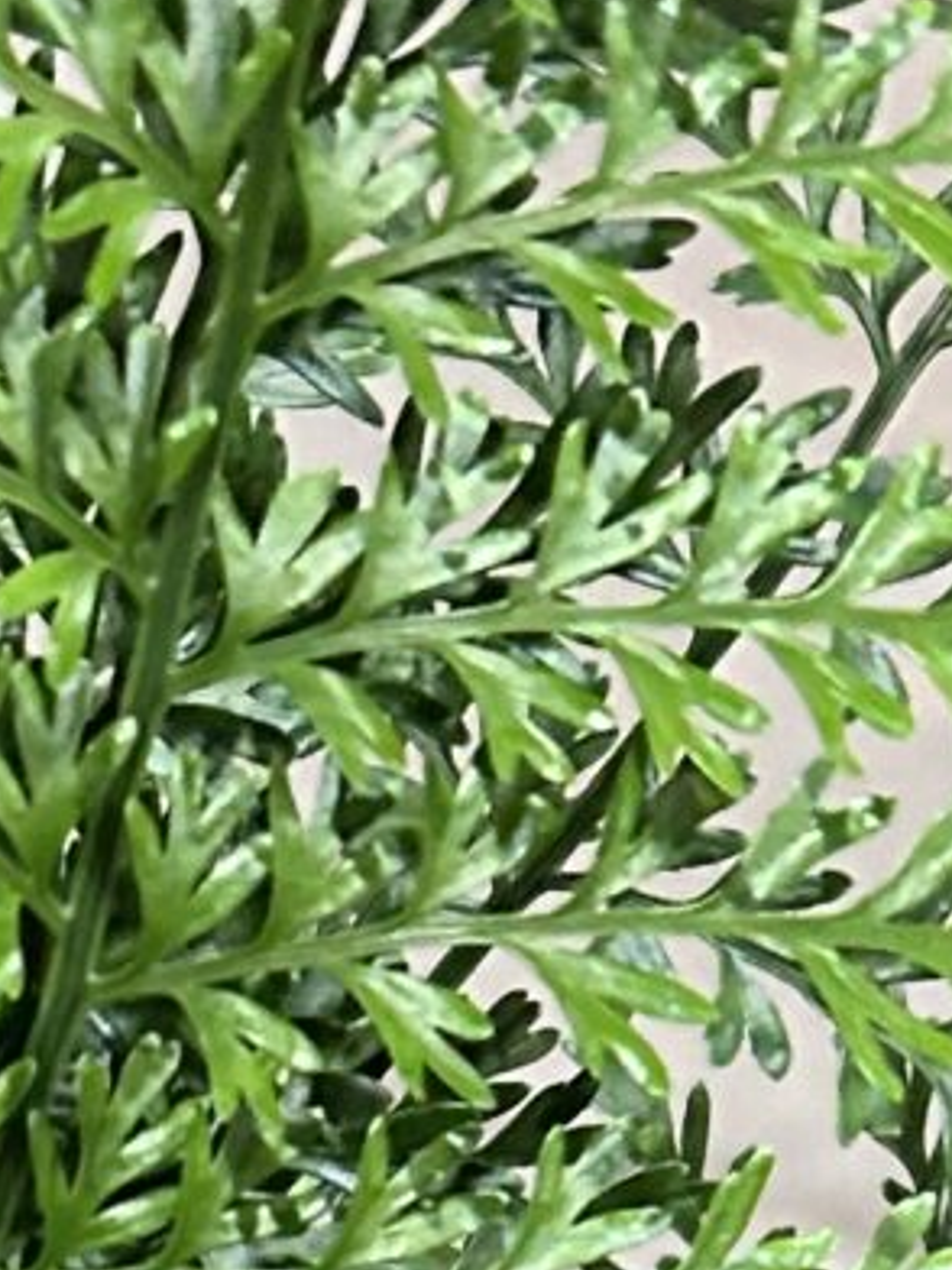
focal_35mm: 170
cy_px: 2051
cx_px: -382
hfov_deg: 8.6
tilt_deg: -51.8
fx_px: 6234
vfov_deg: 11.1
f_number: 1.5
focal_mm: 5.7
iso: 200
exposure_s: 1/60
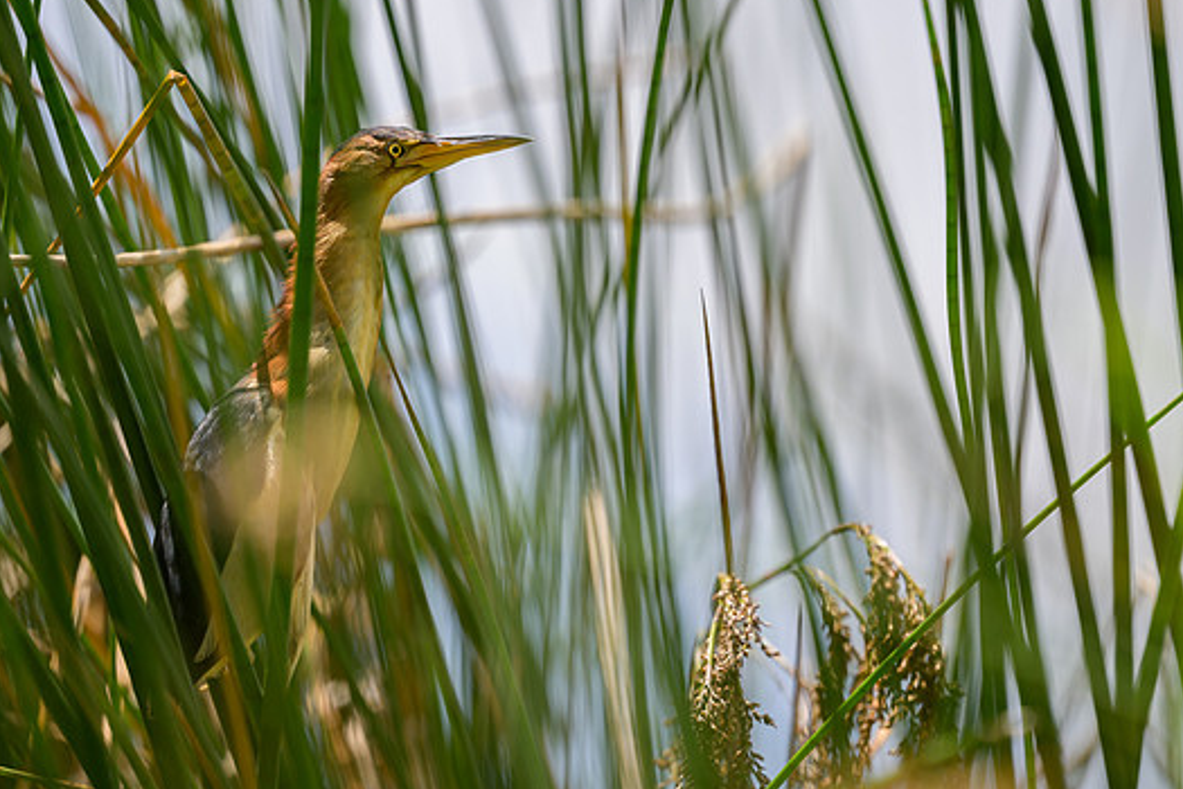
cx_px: 522
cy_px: 401
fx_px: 17744
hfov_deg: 3.8
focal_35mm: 540
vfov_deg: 2.5
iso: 180
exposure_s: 1/1600
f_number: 2.8
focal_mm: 400
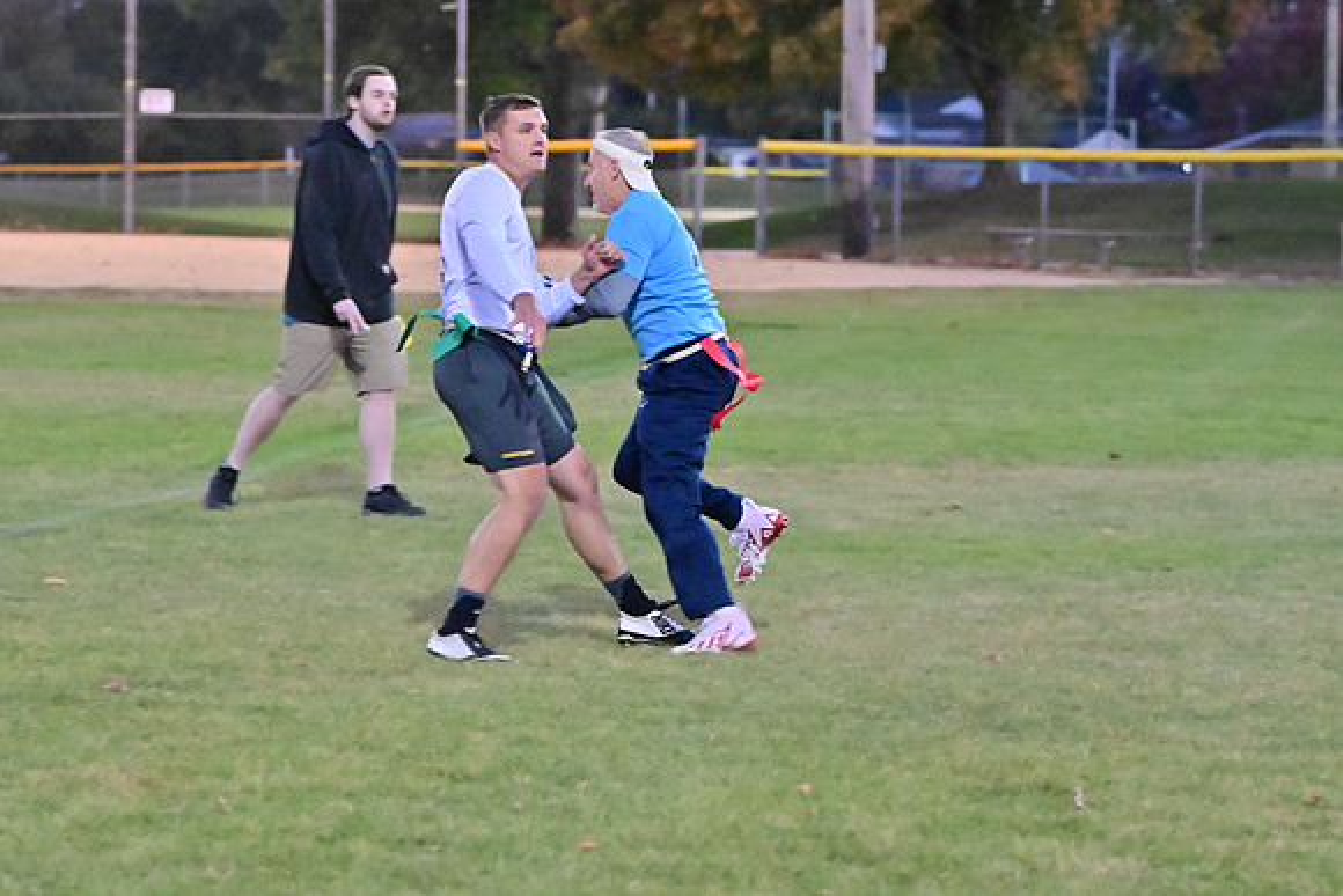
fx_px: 5858
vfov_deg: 8.7
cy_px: 448
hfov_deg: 13.1
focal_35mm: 157
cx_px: 672
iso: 6400
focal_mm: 105
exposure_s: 1/500
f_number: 4
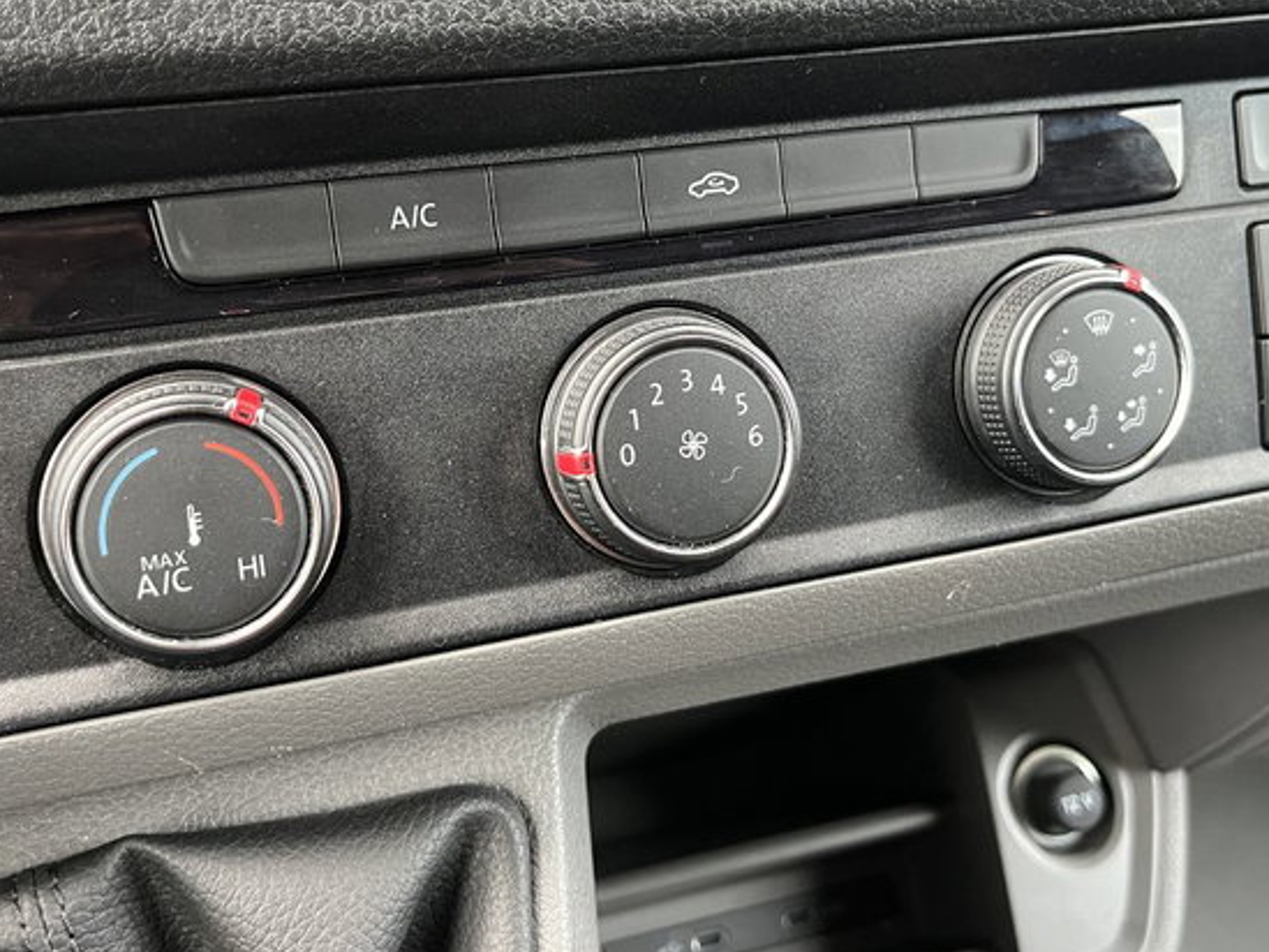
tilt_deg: -28.0
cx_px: 636
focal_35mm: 36
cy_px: 400
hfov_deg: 51.3
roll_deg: -1.8
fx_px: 1320
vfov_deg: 39.6
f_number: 1.6
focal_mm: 5.1
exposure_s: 1/60
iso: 320
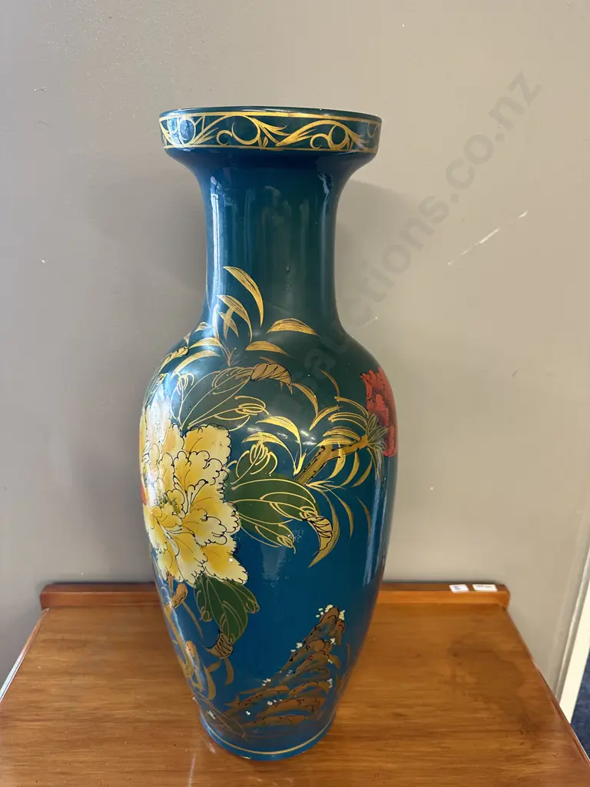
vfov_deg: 71.6
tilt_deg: -17.8
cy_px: 394
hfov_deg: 56.8
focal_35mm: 24
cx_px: 295
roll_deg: -3.2
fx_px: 545
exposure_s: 1/50
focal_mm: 6.86
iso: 200
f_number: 1.78
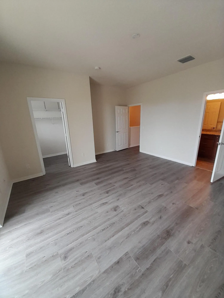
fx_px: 112
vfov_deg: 106.2
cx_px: 112
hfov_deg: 89.9
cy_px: 149
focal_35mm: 13
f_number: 2.2
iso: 64
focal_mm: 1.13
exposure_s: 1/40
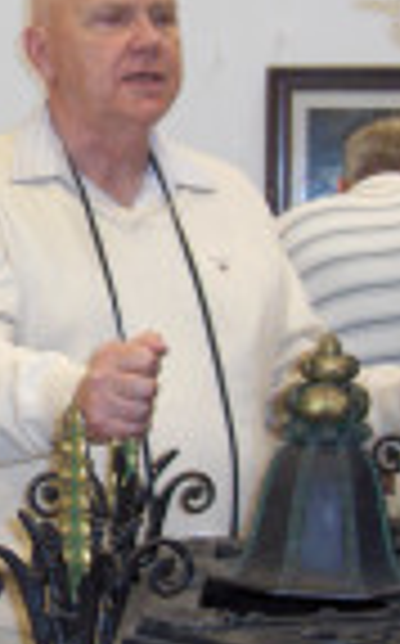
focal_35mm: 116
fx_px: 2029
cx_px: -94
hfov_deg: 11.0
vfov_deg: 18.0
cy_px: 308
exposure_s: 1/60
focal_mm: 8
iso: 100
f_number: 2.8
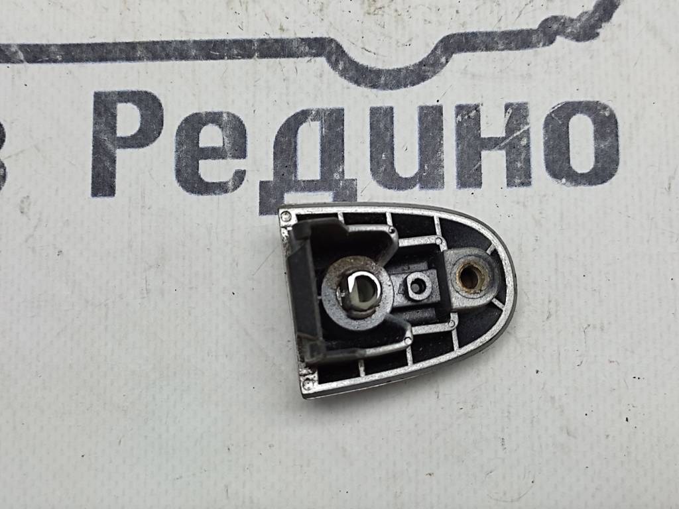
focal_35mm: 26
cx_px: 340
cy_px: 254
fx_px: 510
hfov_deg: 67.3
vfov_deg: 53.1
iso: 100
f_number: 1.79
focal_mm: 4.74
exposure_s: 1/127
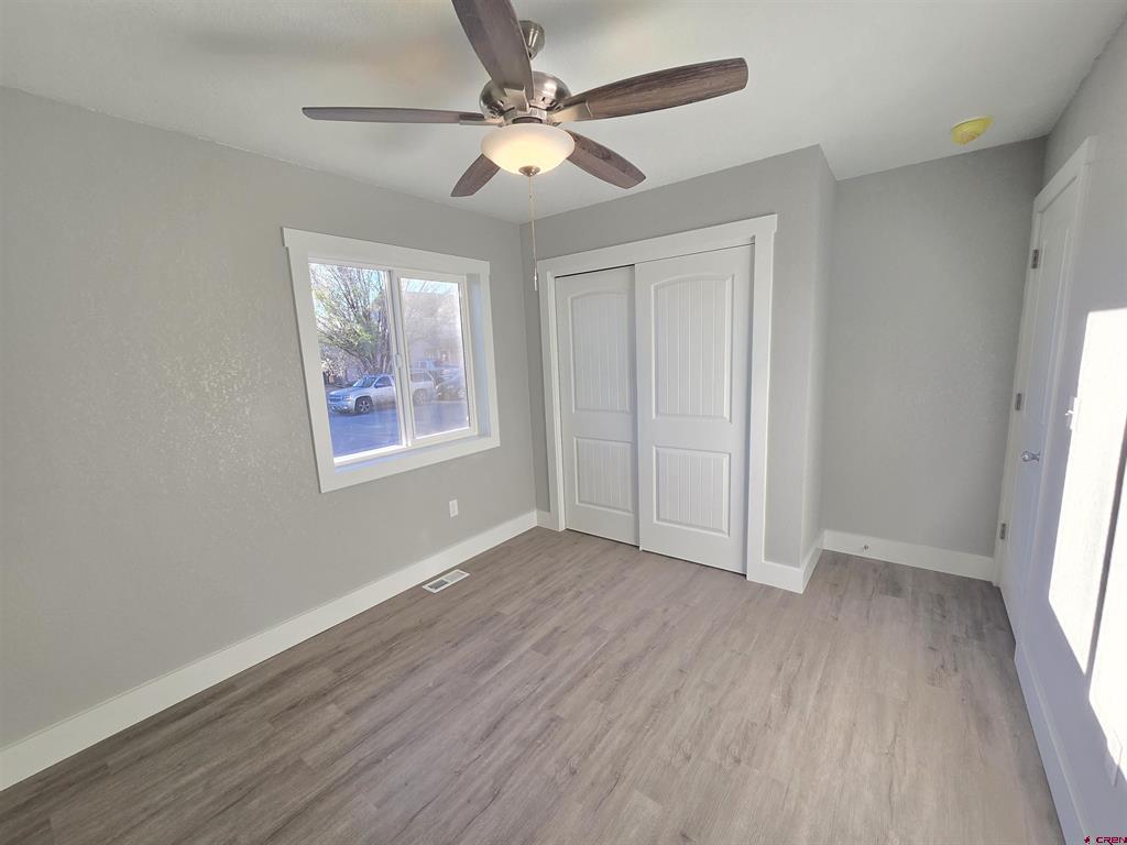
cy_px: 422
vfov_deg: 89.9
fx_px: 423
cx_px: 564
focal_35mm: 13
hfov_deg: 106.2
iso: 50
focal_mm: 2.2
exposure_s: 1/121
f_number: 2.2
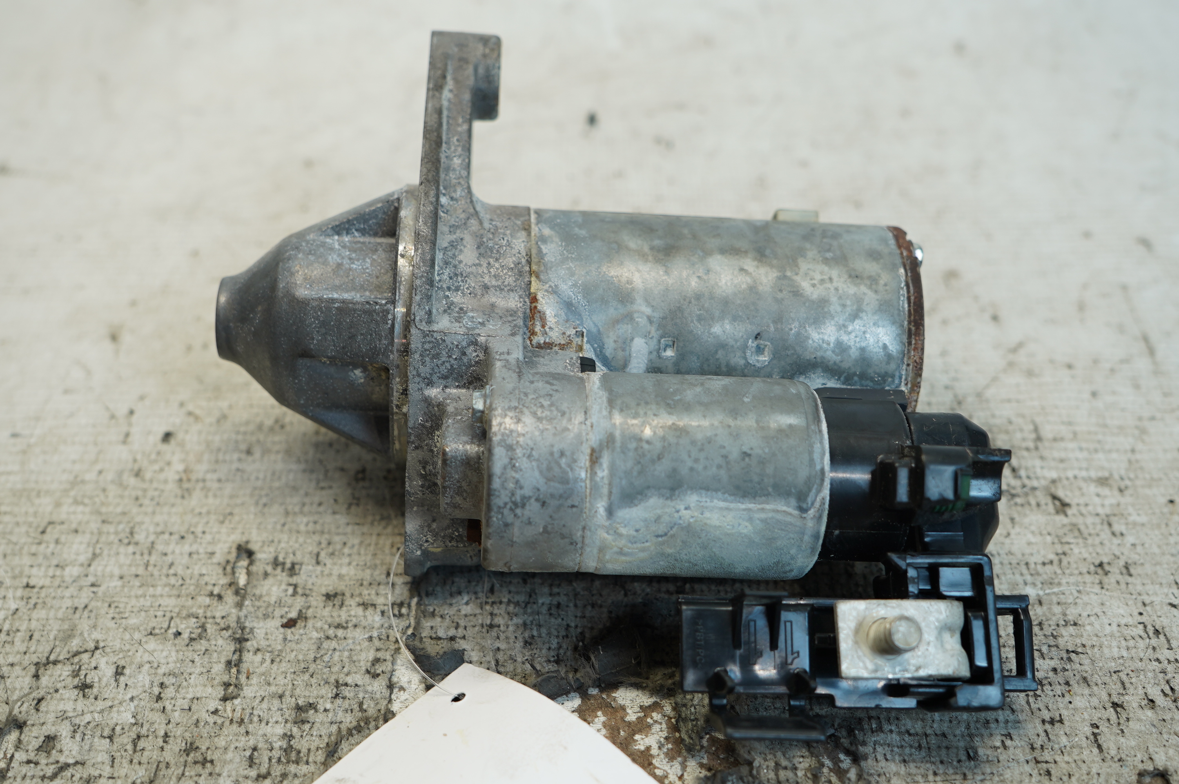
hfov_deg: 45.5
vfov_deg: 31.1
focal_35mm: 43
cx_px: 590
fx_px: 1407
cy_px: 392
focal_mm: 29
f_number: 4
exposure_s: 1/60
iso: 200
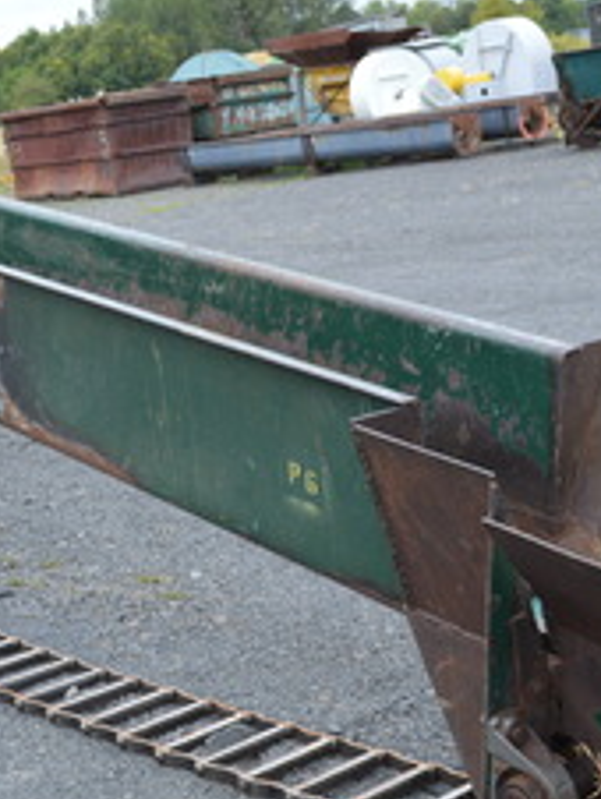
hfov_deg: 20.9
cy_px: 527
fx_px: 1617
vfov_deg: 27.6
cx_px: 173
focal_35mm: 70
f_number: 5.6
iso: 180
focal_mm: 22
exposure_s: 1/125
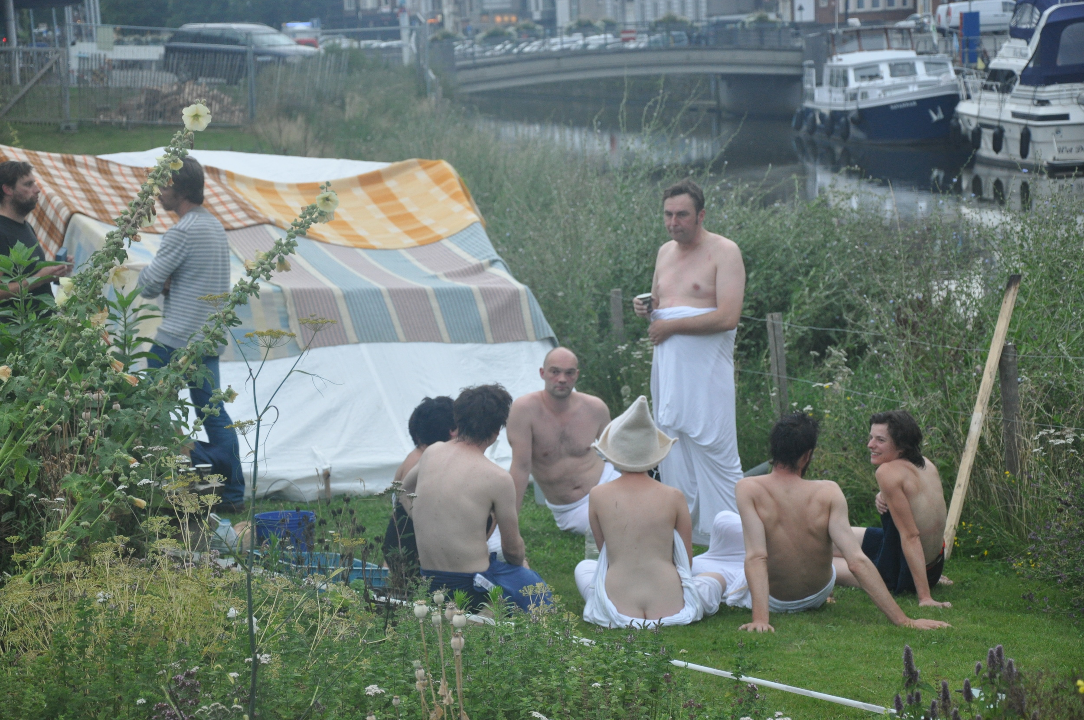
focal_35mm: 93
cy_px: 360
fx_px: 2797
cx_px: 542
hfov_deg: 21.9
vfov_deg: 14.7
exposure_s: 1/60
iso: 800
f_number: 5.3
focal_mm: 62
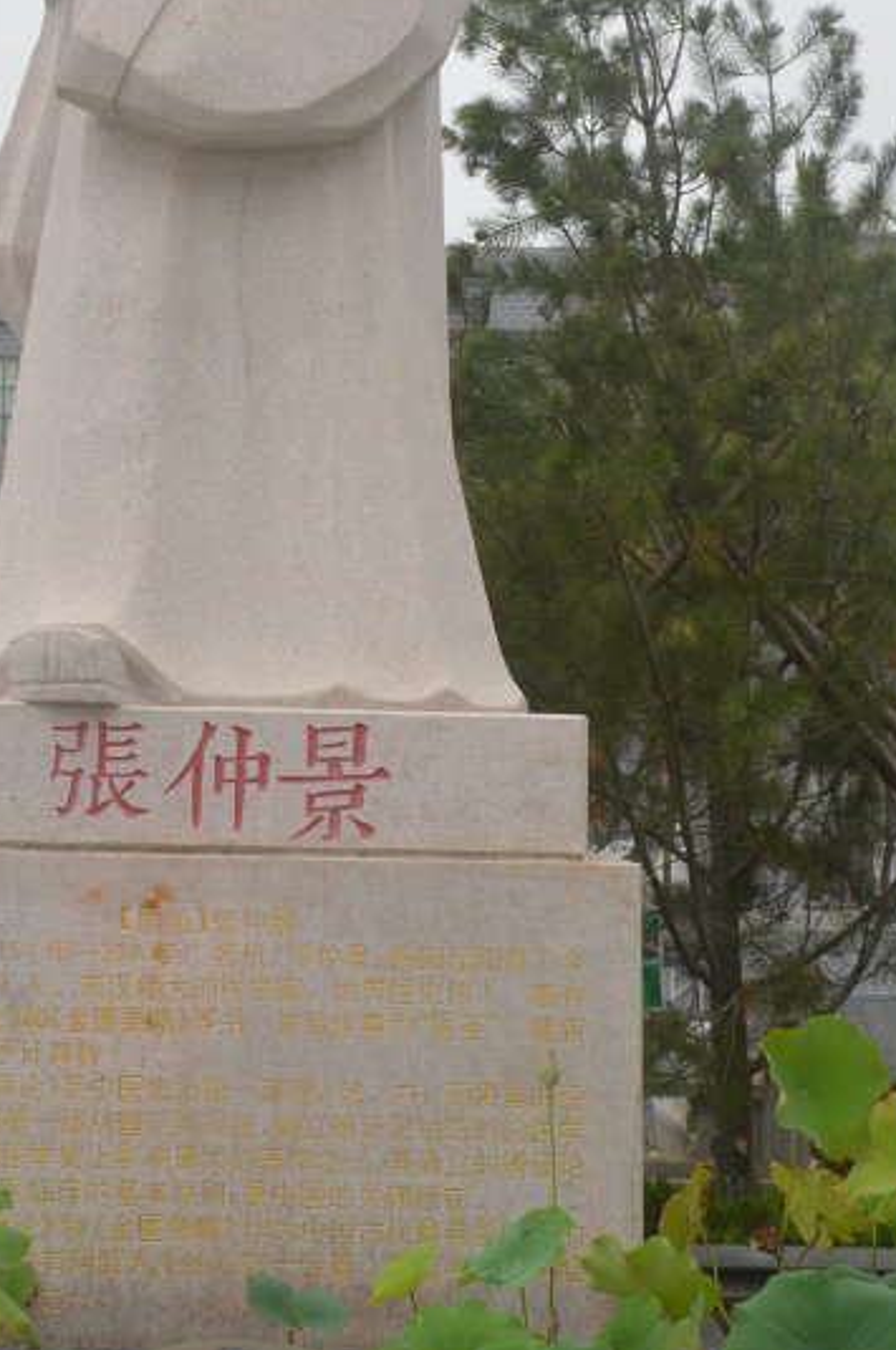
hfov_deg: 19.4
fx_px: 2622
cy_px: 238
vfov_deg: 28.2
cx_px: 346
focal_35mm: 70
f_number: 9
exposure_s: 1/320
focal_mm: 24
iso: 200
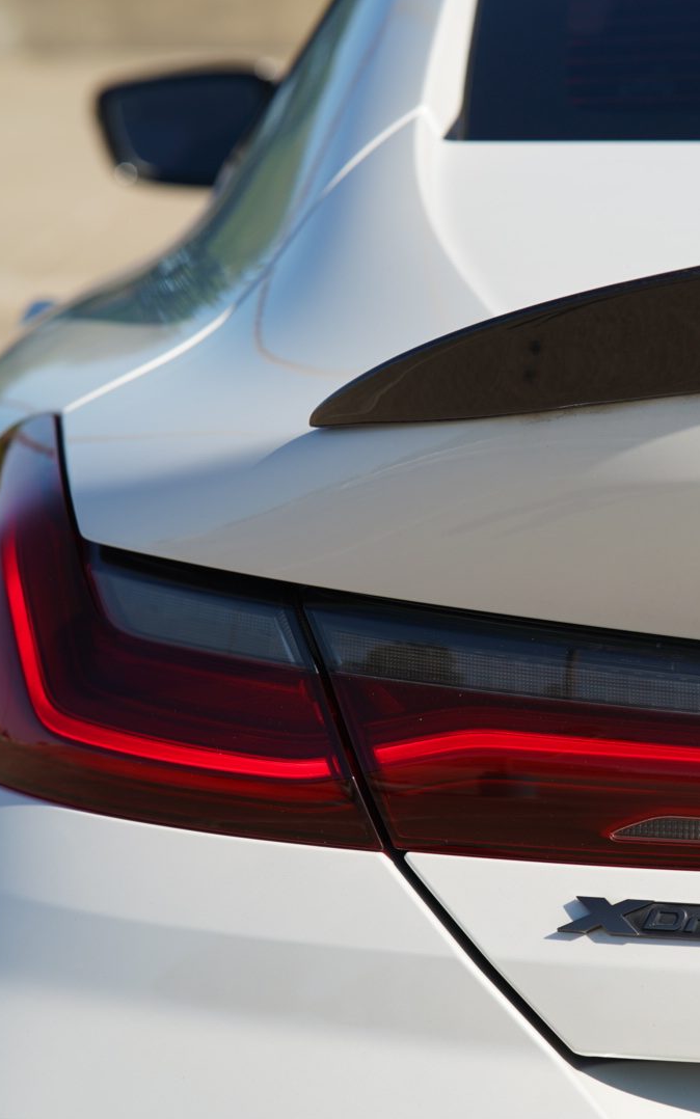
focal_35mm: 130
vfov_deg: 16.1
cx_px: 582
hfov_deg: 10.1
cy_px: 560
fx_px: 3967
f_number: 4.5
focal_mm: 85
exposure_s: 1/500
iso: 100
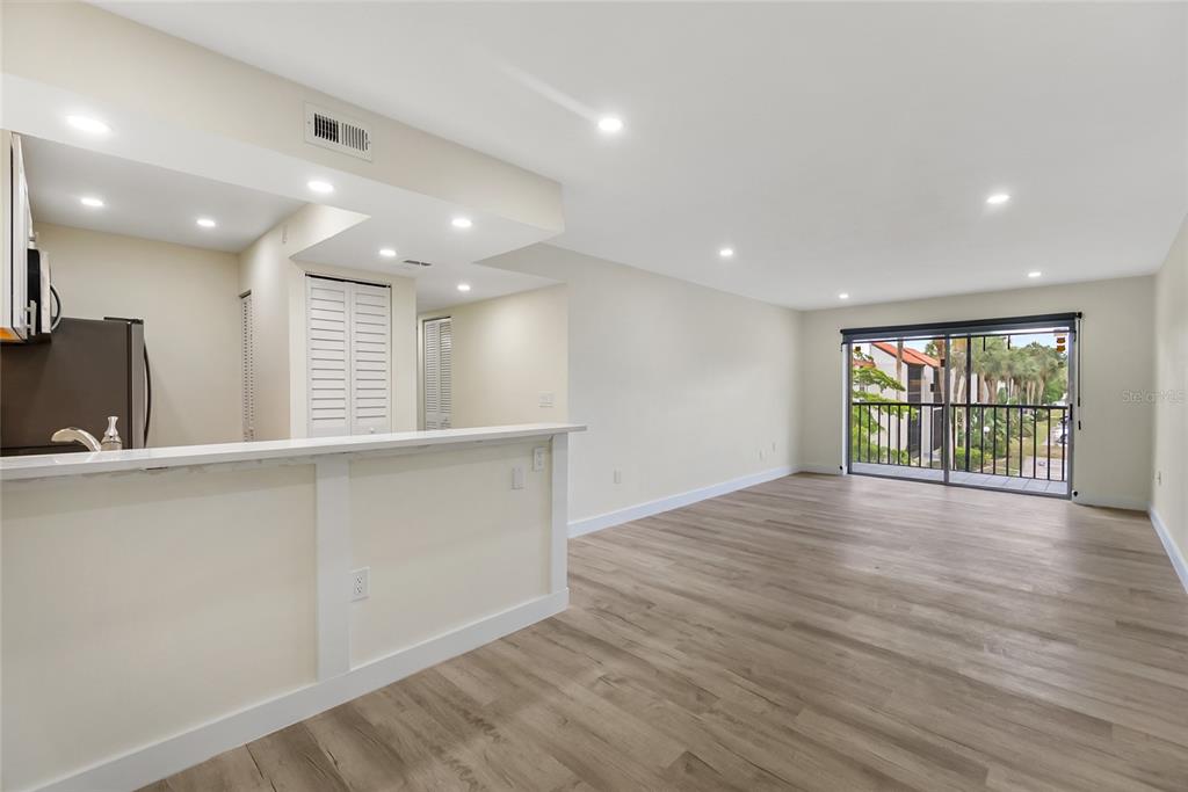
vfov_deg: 77.3
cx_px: 594
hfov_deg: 100.4
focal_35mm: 15
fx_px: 495
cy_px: 396
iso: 640
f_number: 5.6
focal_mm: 10
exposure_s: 1/200
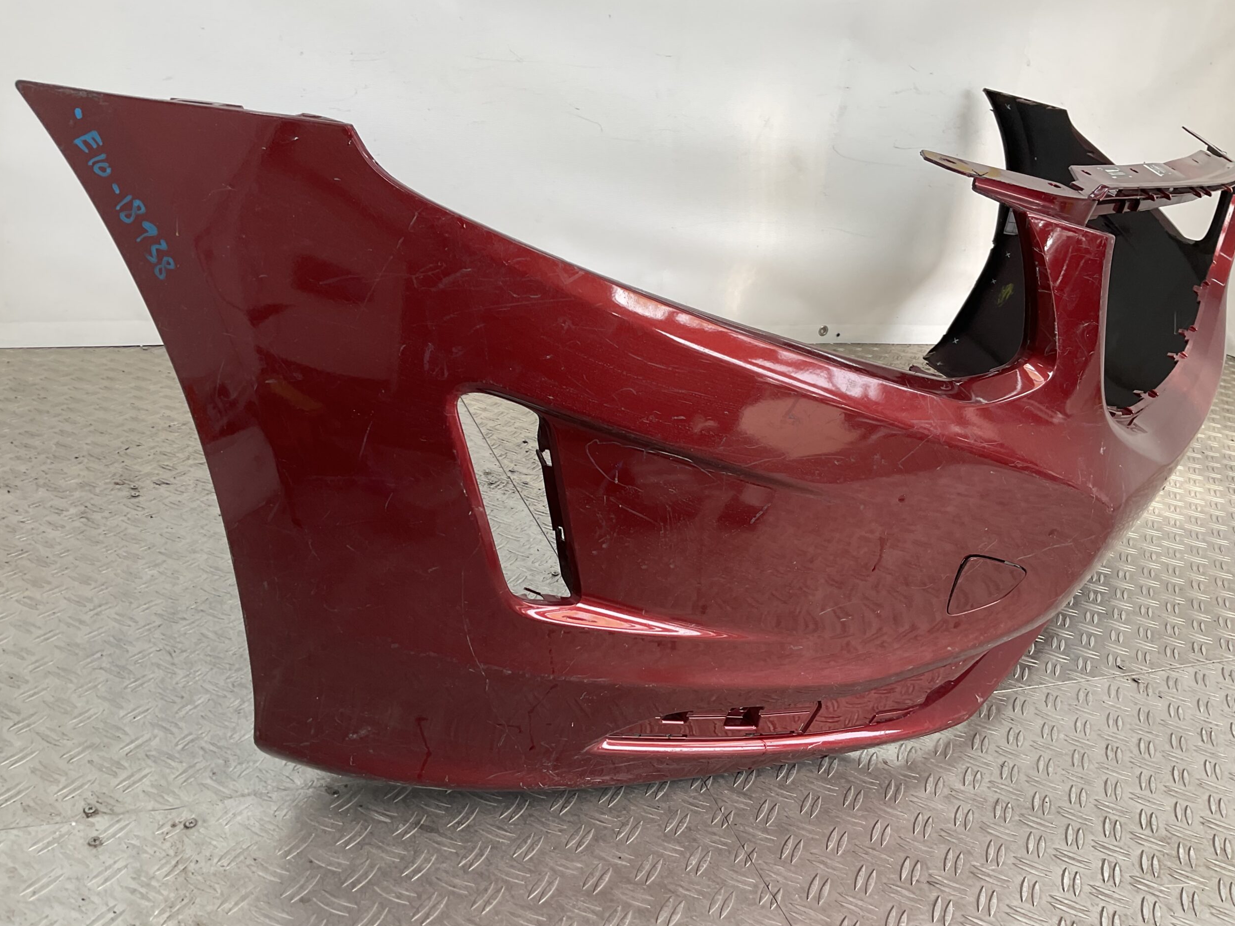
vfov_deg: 46.8
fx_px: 1070
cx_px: 637
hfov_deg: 60.0
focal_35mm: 30
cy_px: 469
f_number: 1.8
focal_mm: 3
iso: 16
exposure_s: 1/146
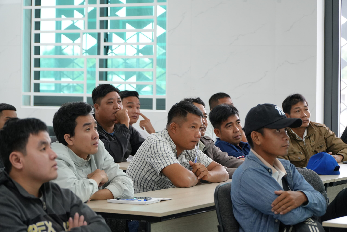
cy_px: 116
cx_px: 174
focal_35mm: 114
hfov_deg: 17.9
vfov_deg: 12.0
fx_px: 1099
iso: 800
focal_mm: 76
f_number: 4
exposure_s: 1/160
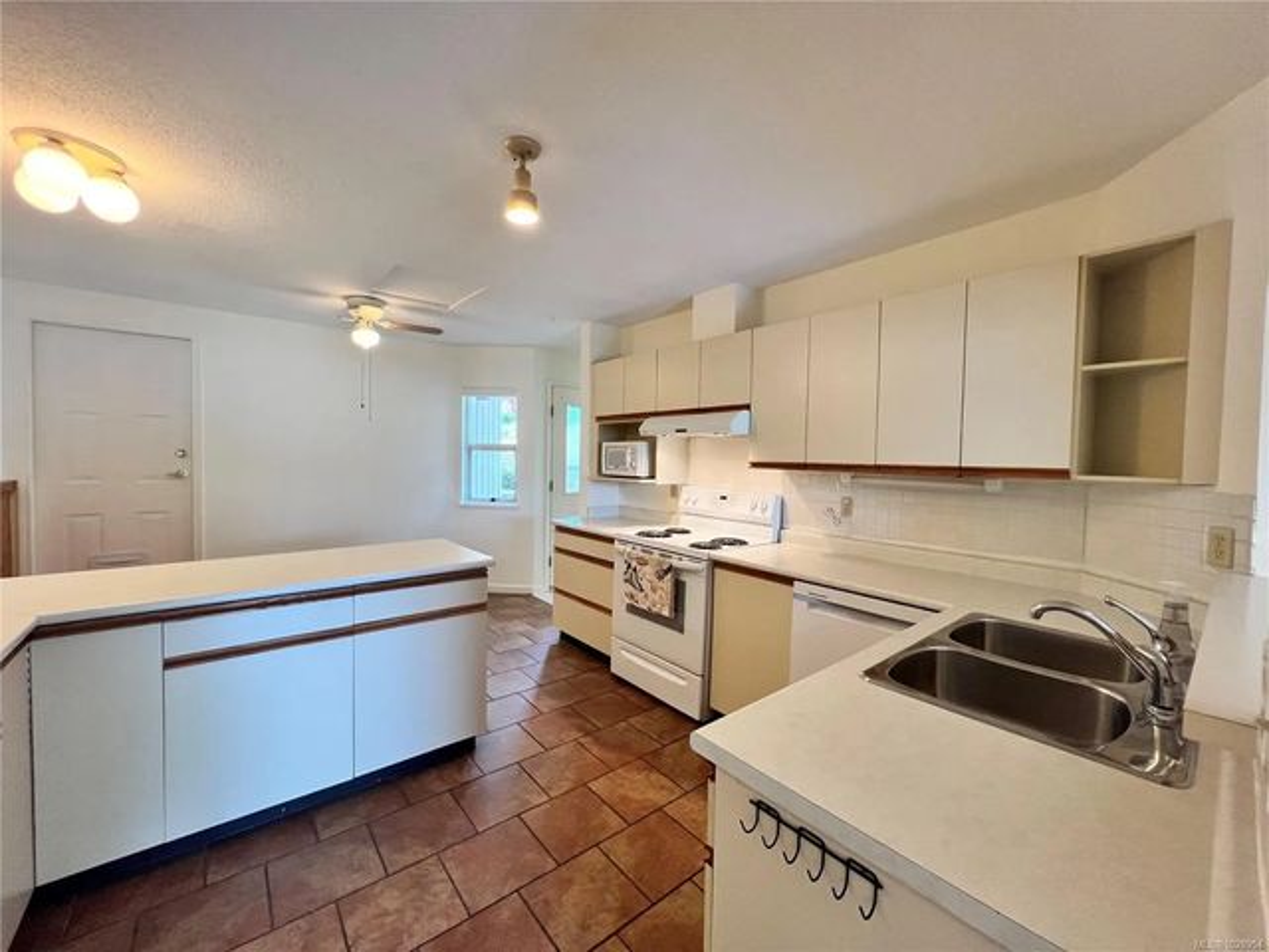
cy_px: 476
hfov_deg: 106.2
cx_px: 634
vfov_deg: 89.9
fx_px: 477
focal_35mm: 13
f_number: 1.8
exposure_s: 1/120
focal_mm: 1.57
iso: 160
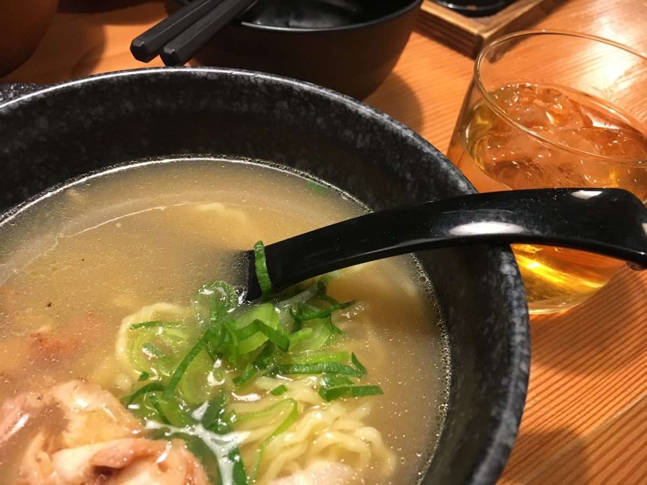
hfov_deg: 61.7
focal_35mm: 29
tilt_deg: -48.6
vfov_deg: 48.2
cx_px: 324
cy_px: 242
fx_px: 542
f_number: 2.2
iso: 200
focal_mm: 4.15
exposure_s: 1/30
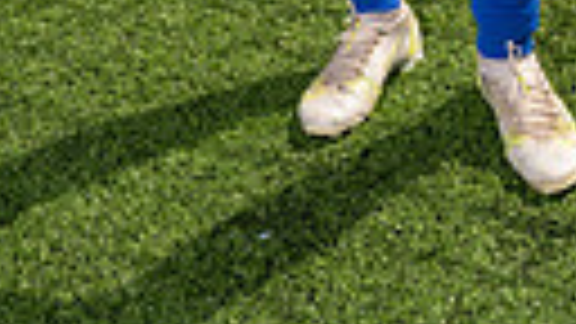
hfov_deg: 16.6
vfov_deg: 8.2
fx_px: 1970
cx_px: 400
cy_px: -612
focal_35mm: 129
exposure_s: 1/250
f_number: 8
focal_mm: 35
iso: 100
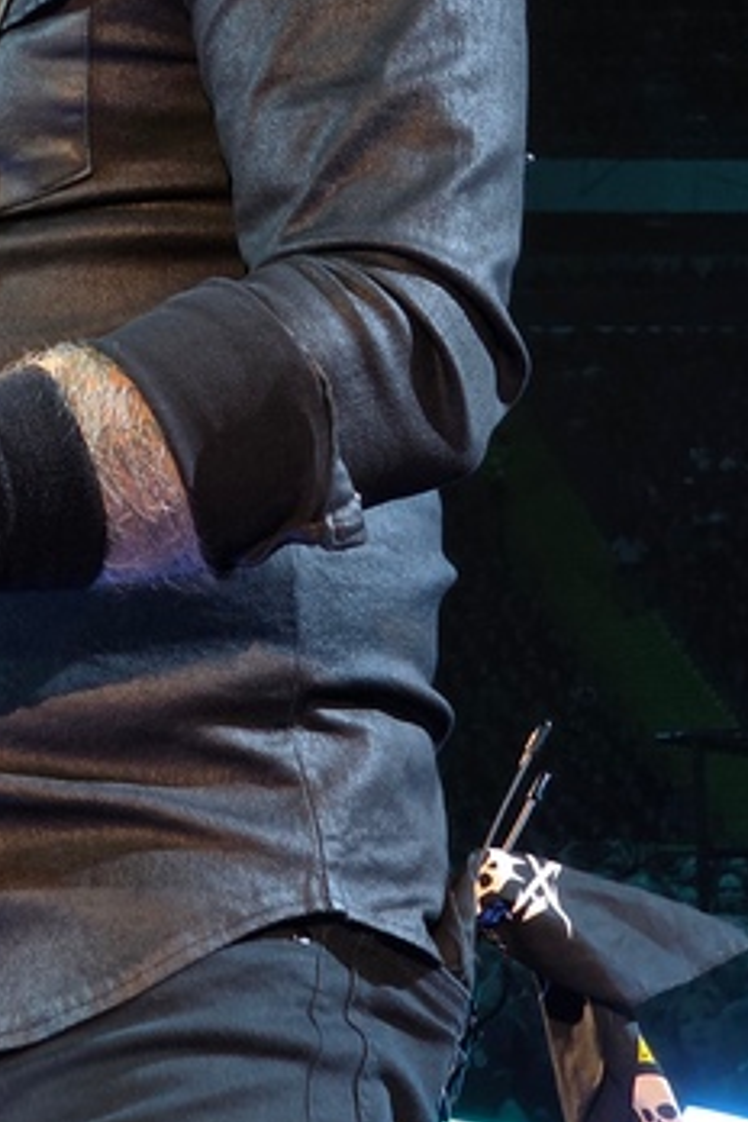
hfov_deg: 8.3
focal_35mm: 165
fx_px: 5142
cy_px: 242
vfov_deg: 12.4
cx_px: -13
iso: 50
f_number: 2.4
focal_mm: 7.9
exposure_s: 1/70.6
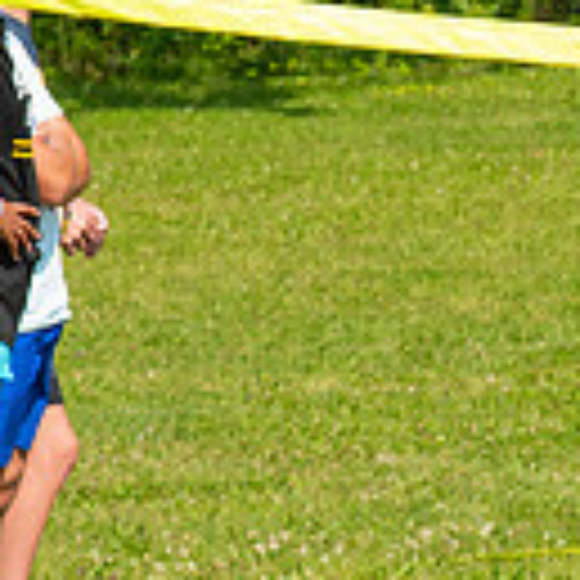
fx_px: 9364
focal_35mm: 494
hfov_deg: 3.5
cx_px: 1039
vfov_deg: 3.5
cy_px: 306
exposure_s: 1/800
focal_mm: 86
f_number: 5.6
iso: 200
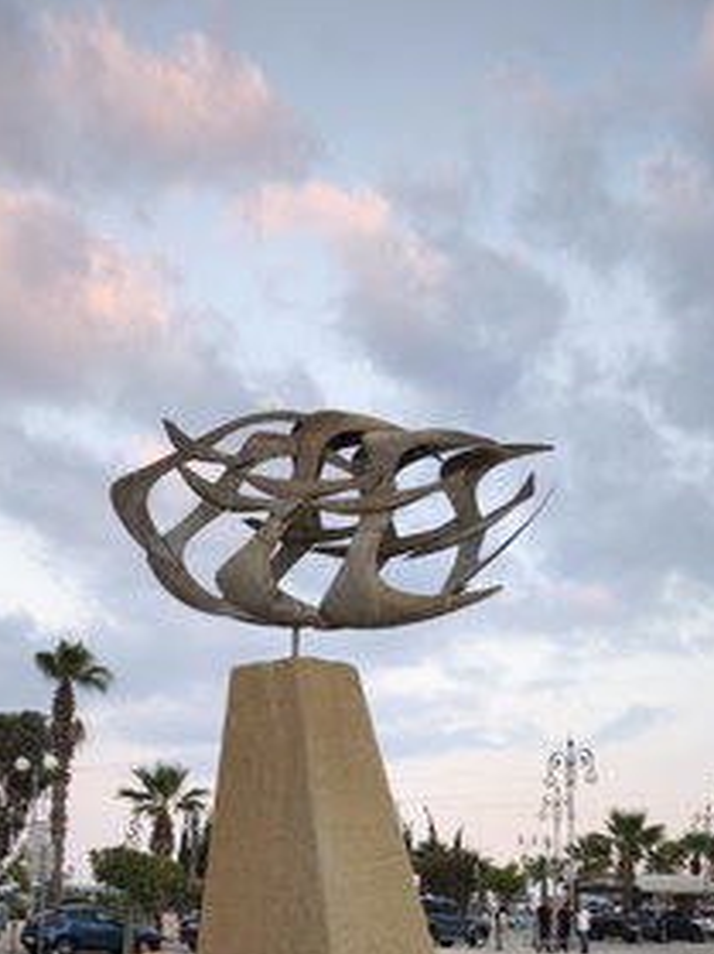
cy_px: 853
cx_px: 376
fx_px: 1211
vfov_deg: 39.9
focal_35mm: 44
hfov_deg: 32.8
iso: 100
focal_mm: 6.57
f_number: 1.6
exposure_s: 1/100
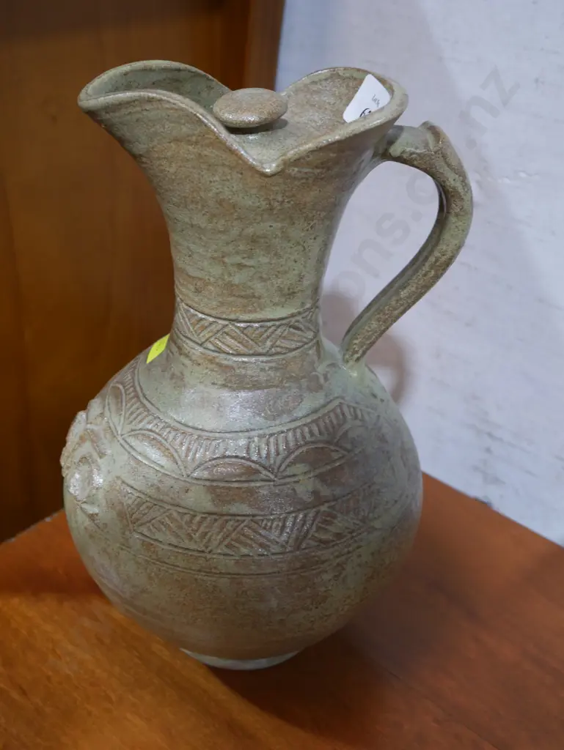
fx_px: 955
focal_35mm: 44
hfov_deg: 32.9
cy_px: 375
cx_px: 282
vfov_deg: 42.9
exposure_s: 1/60
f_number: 4.7
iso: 1000
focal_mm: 22
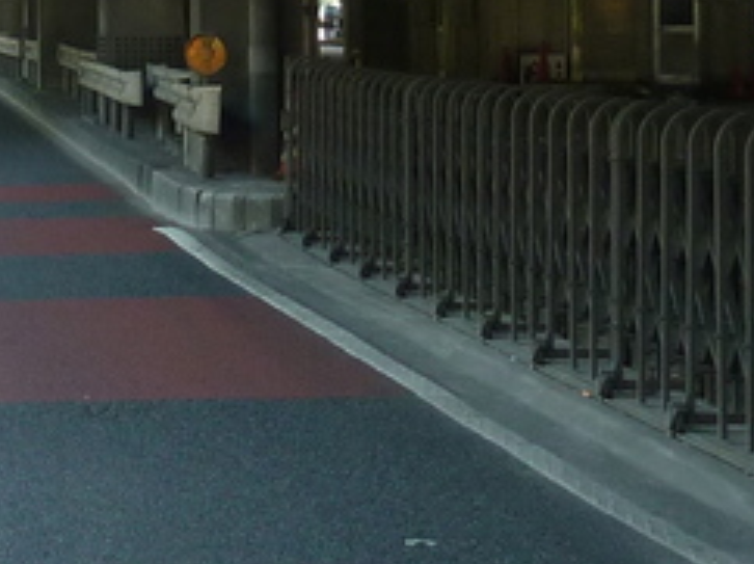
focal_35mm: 124
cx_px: -231
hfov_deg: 15.2
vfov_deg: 11.8
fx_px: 2698
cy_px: -37
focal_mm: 4.1
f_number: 3.3
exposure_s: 1/30
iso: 125
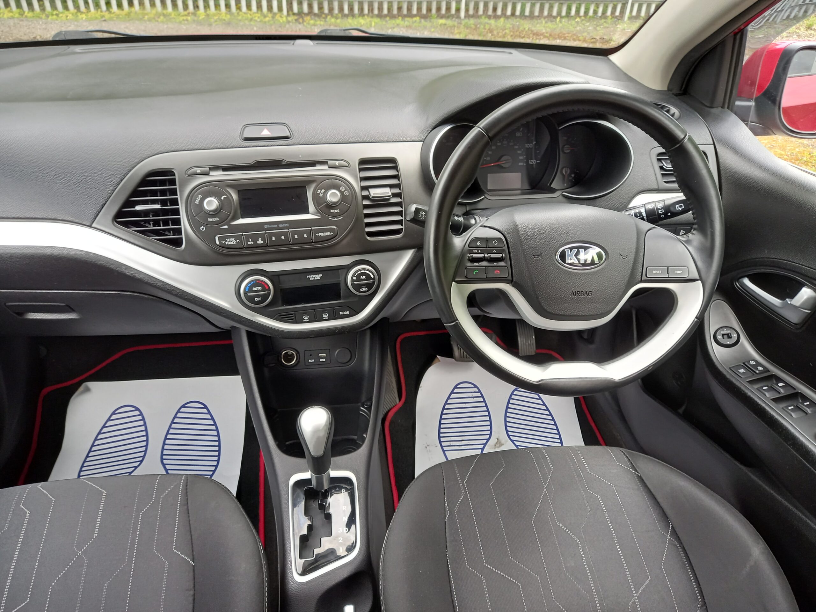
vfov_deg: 54.9
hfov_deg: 69.4
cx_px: 408
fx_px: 589
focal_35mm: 25
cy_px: 306
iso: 100
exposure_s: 1/60
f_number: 2
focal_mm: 4.6
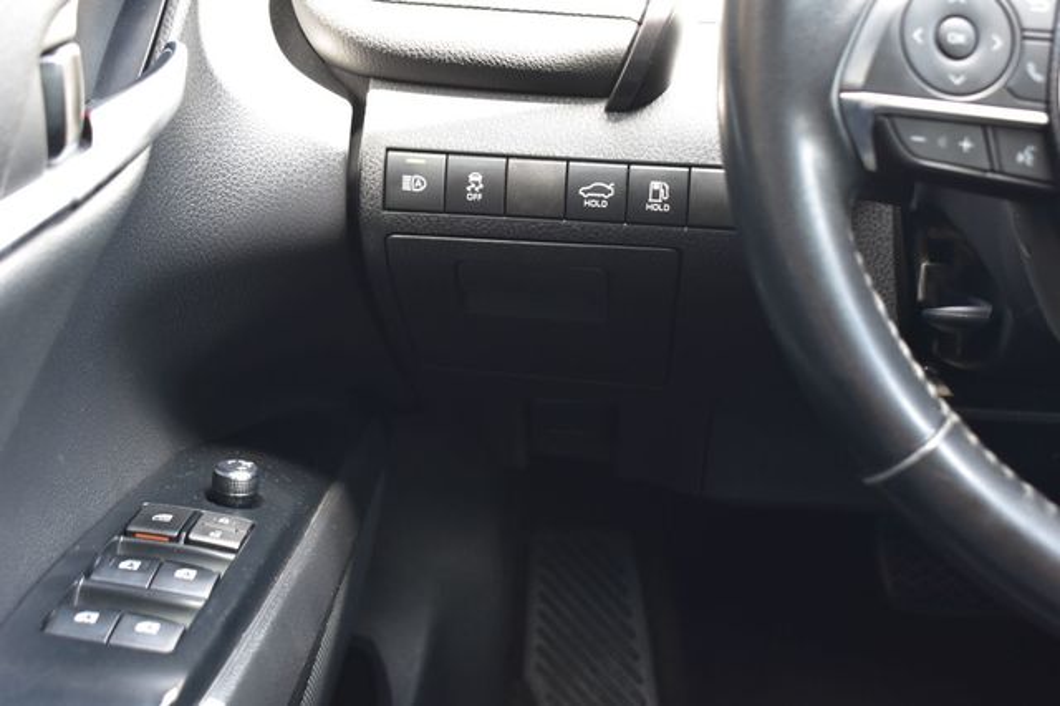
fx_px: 1677
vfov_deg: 23.8
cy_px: 353
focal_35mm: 57
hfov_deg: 35.1
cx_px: 530
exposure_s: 1/15
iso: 560
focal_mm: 38
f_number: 6.3
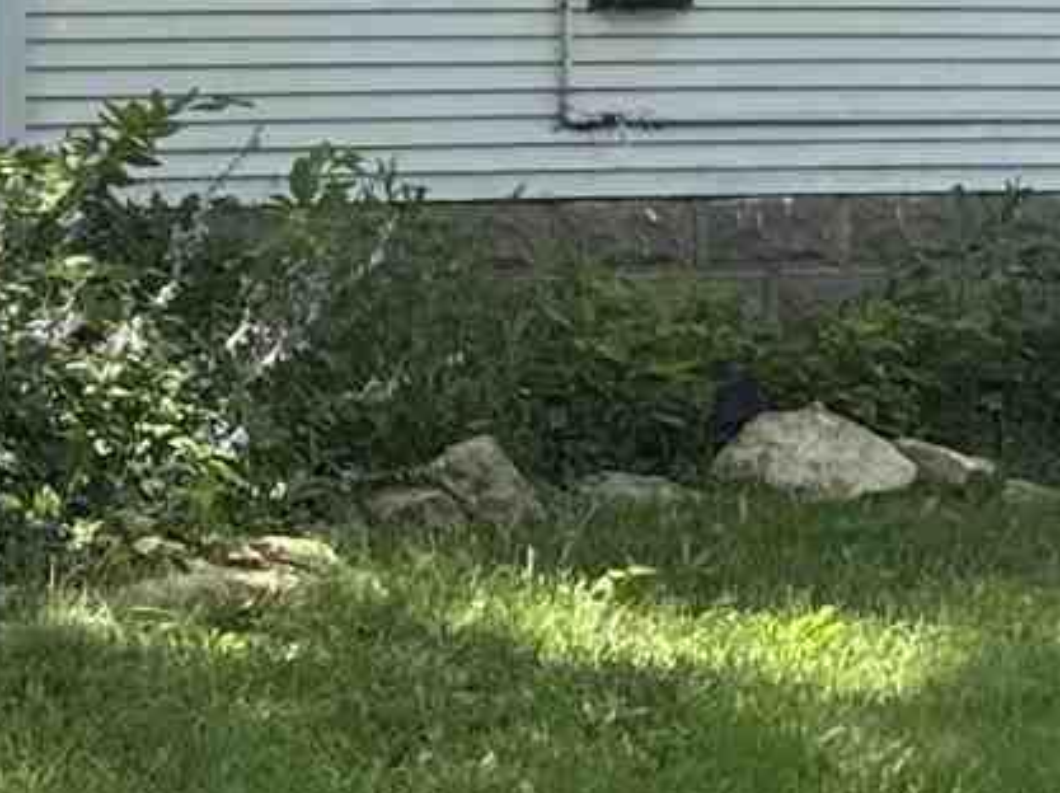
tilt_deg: +4.5
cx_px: 168
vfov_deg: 8.1
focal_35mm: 177
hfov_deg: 11.1
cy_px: -615
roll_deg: -0.4
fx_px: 5415
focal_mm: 6.76
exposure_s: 1/1980
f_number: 1.78
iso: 80
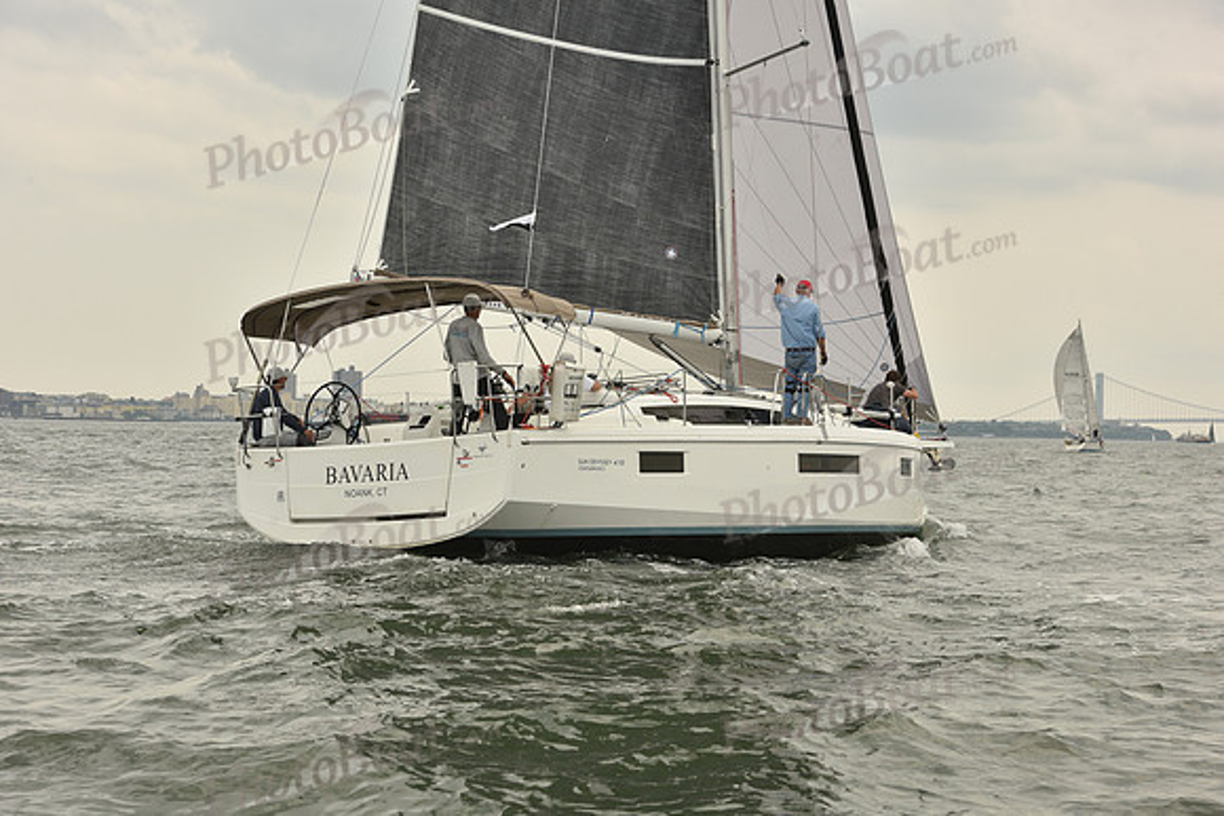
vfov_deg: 19.5
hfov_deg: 28.8
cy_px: 408
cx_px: 612
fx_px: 2380
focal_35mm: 70
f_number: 9
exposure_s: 1/640
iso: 250
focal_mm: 70
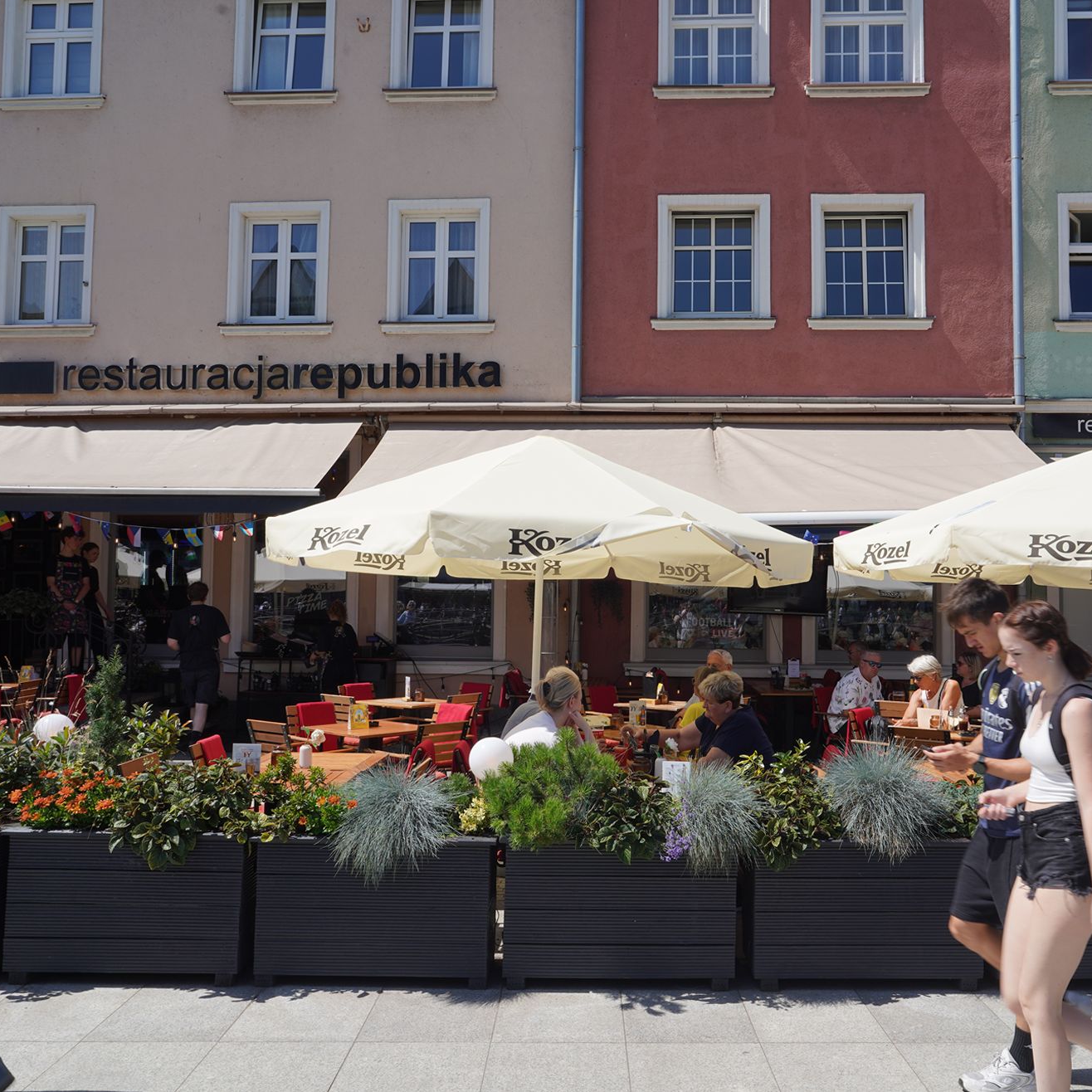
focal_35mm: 31
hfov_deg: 52.5
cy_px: 540
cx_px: 598
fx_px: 1106
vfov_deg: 52.5
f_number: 14
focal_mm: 24
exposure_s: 1/100
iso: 100
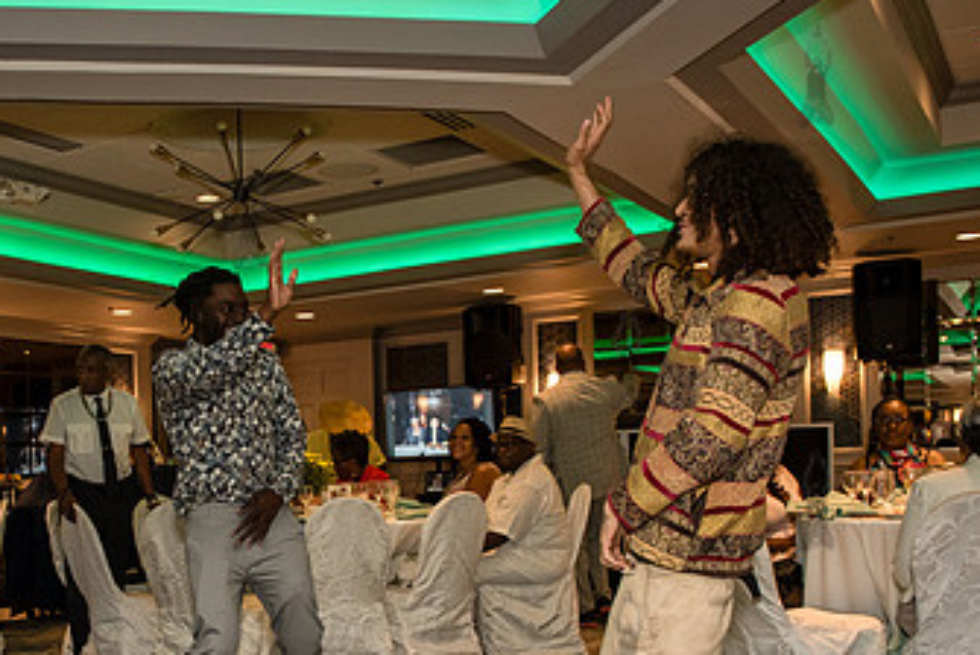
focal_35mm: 45
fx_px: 1226
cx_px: 249
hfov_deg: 42.3
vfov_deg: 29.4
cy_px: 499
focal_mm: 26
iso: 1600
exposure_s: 1/160
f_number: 3.5
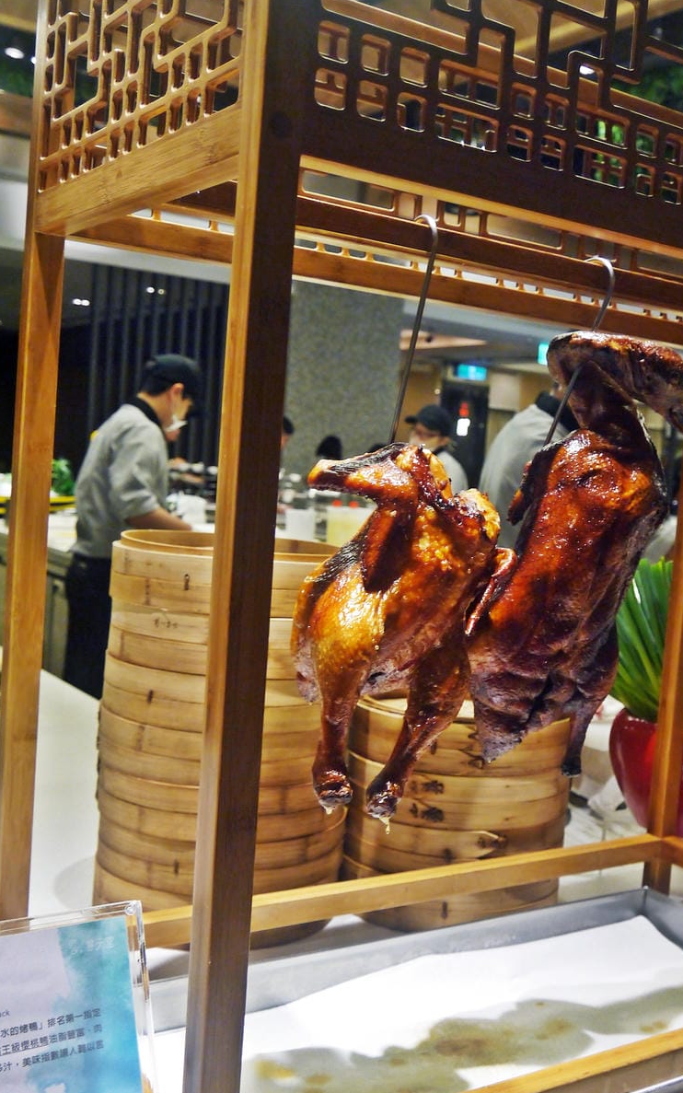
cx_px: 512
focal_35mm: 40
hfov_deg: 31.4
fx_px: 1191
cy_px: 569
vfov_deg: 49.3
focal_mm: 14
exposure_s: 1/125
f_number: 3.5
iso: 500
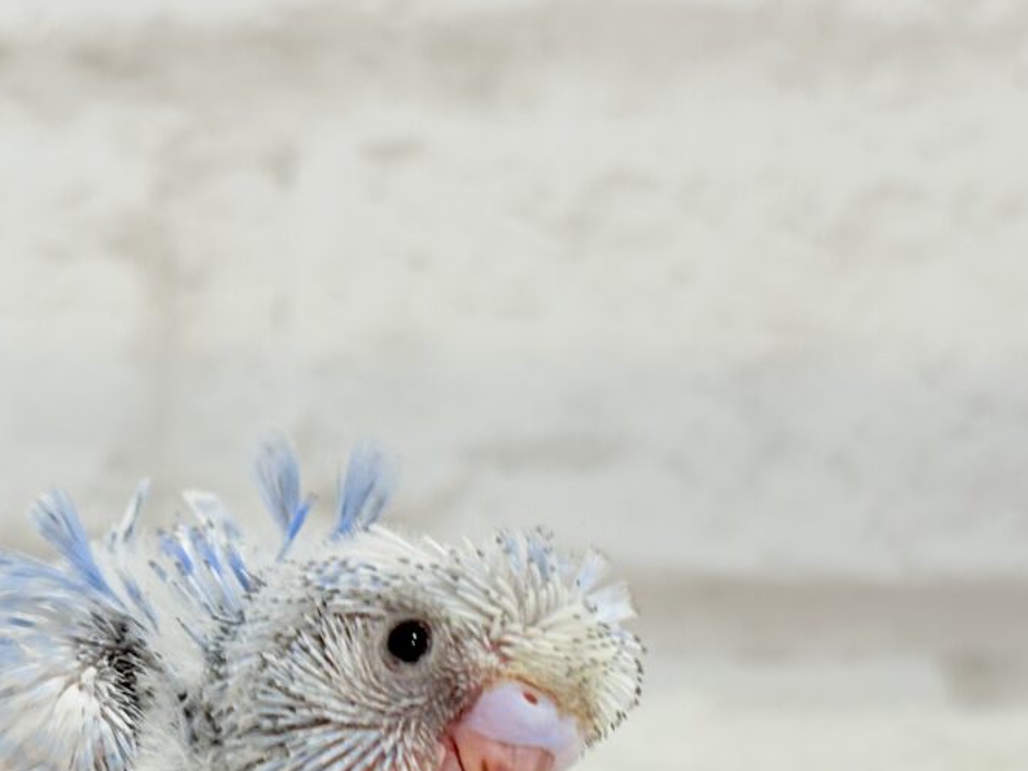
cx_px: 246
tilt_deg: -7.9
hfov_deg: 20.7
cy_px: 666
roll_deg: +1.2
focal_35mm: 94
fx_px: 2792
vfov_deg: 15.6
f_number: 1.6
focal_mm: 5.96
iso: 64
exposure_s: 1/100
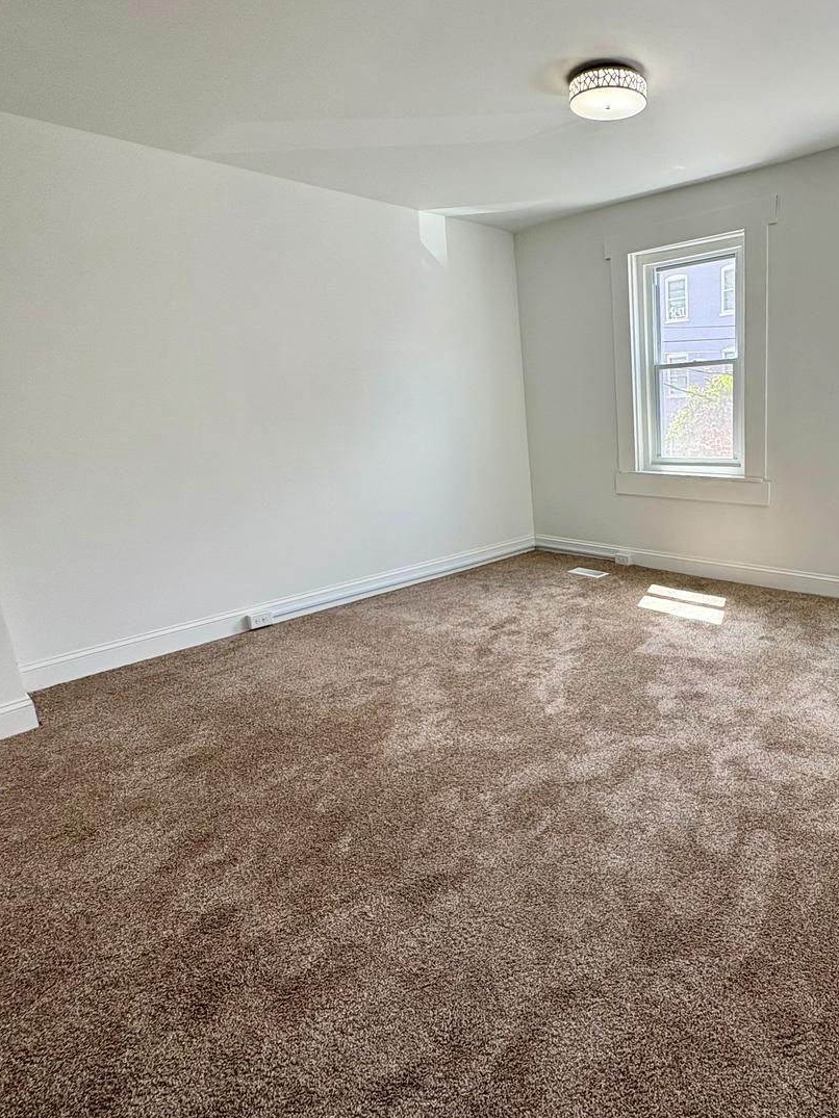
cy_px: 550
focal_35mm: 20
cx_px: 594
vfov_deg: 81.7
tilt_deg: -11.7
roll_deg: +3.2
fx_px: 646
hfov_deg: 63.3
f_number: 2.2
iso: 64
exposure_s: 1/146
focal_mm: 2.22
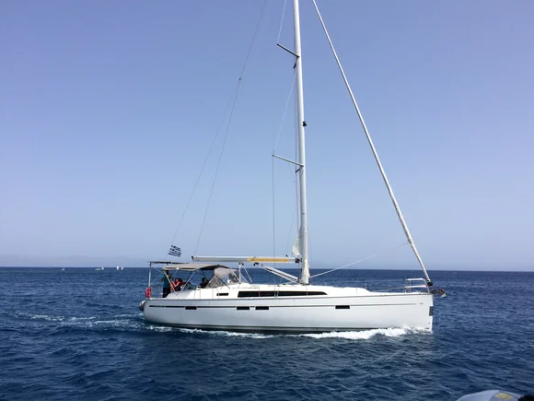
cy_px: 195
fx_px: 463
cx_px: 274
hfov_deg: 60.0
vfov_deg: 46.8
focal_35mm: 30
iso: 32
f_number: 2.2
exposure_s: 1/2933
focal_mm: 4.15
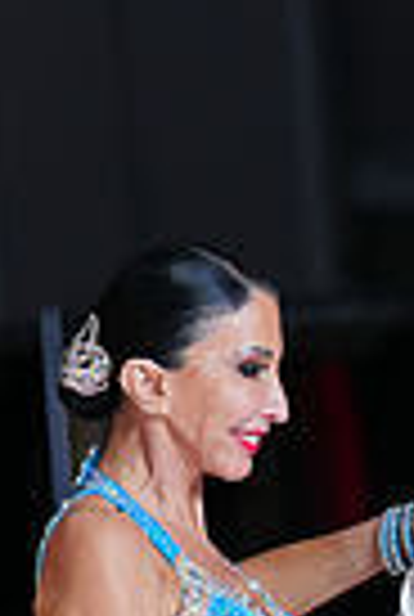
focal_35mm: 477
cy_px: 1070
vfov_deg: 4.3
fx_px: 8186
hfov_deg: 2.9
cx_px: 574
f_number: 2.8
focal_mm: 113
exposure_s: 1/640
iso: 1250
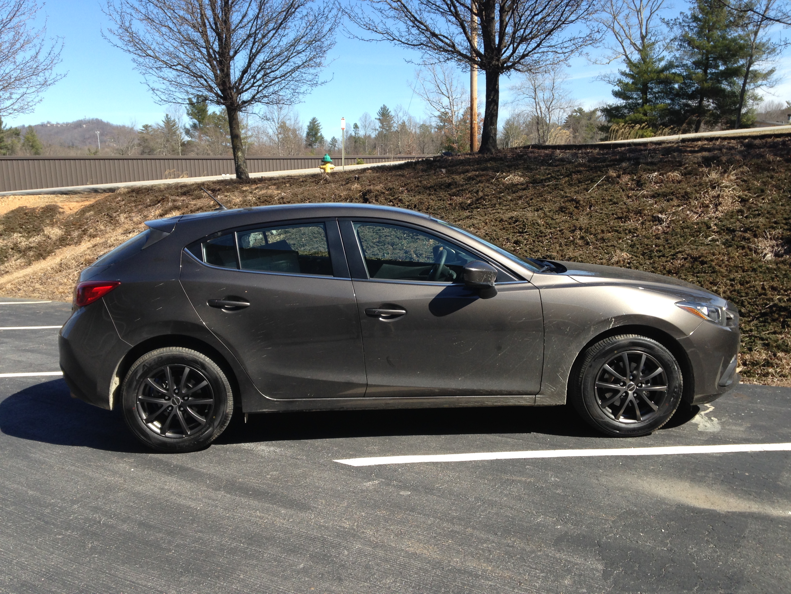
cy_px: 297
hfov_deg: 55.4
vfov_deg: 42.9
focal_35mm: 33
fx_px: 754
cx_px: 396
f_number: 2.4
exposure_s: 1/821
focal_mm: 4.12
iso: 50
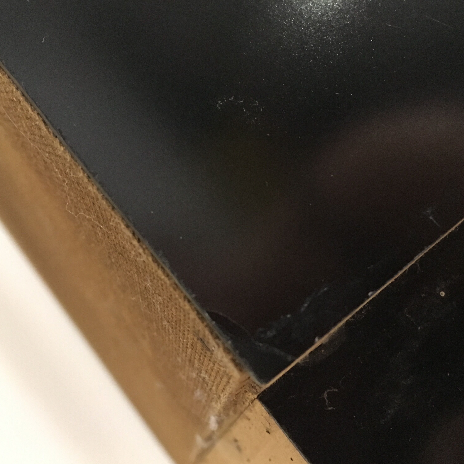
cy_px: 233
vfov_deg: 47.2
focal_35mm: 35
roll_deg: +41.7
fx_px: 531
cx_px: 265
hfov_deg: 47.1
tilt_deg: +15.5
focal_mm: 4.15
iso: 250
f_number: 2.2
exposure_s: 1/17
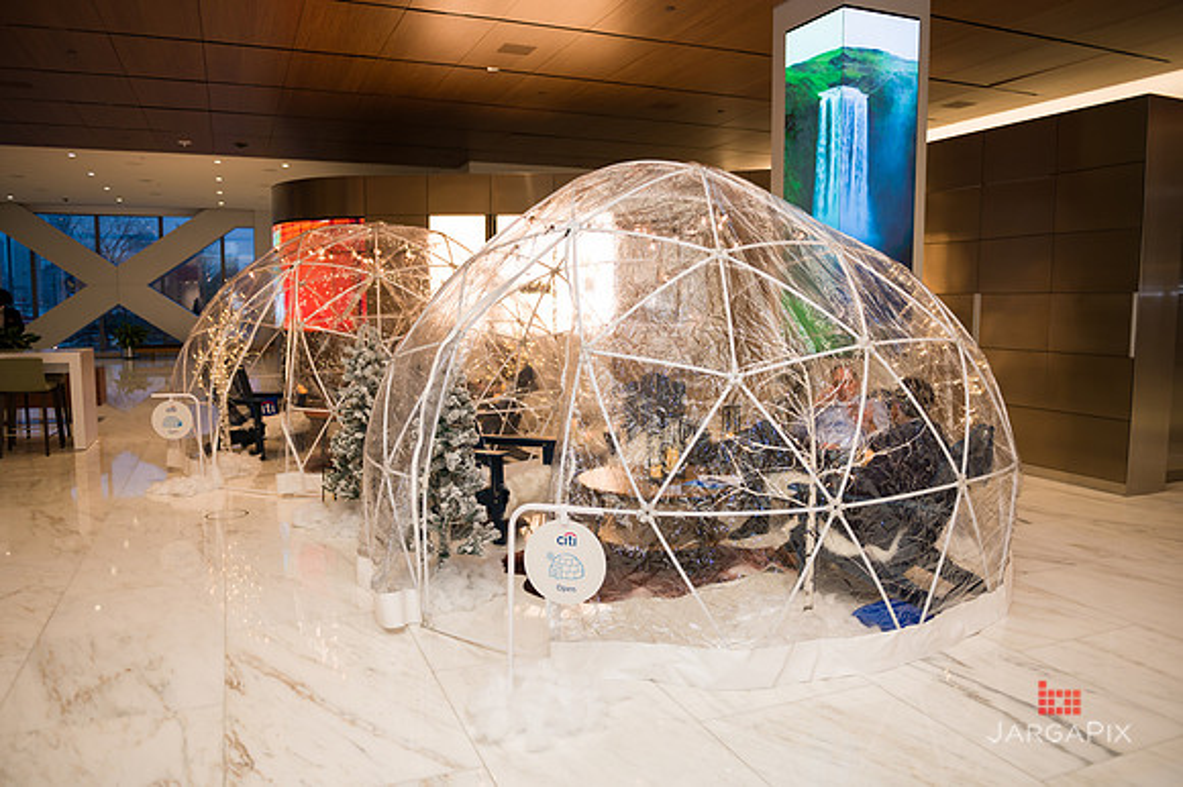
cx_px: 592
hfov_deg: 67.4
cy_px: 394
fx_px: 887
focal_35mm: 27
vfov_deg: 47.9
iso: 400
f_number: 3.2
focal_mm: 27
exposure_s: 1/200
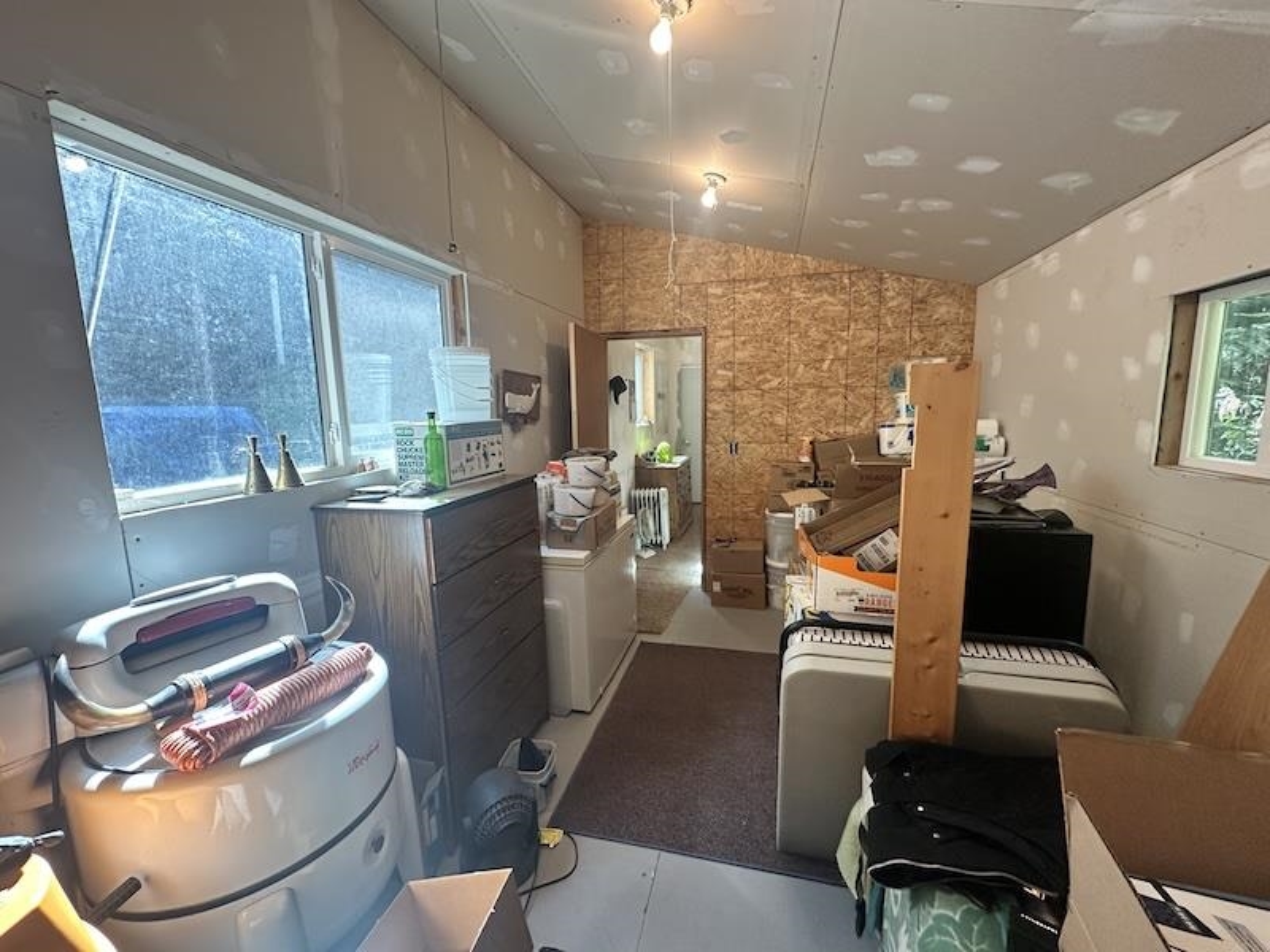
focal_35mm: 14
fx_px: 514
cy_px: 476
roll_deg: +0.6
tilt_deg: -8.4
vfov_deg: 85.7
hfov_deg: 102.1
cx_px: 635
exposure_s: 1/120
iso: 200
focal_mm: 2.22
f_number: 2.2
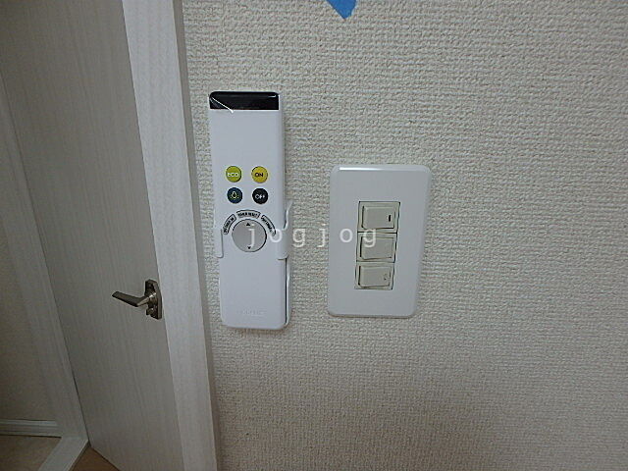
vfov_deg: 63.4
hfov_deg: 79.0
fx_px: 381
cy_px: 236
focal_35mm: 21
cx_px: 314
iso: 160
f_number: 3.5
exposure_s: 1/60
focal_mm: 3.7
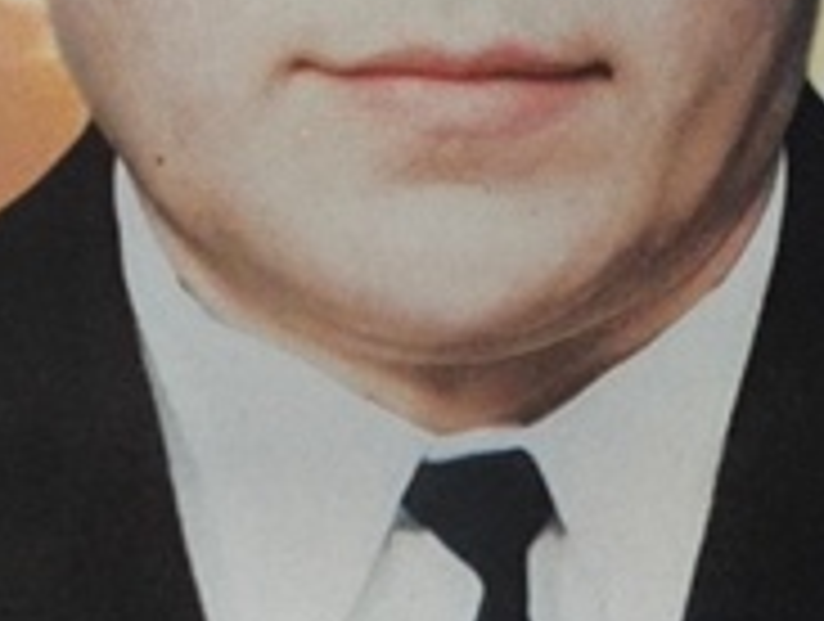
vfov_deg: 6.7
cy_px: 1062
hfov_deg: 9.1
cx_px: 407
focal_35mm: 218
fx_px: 5200
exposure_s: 1/369
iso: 50
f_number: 1.7
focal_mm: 4.71
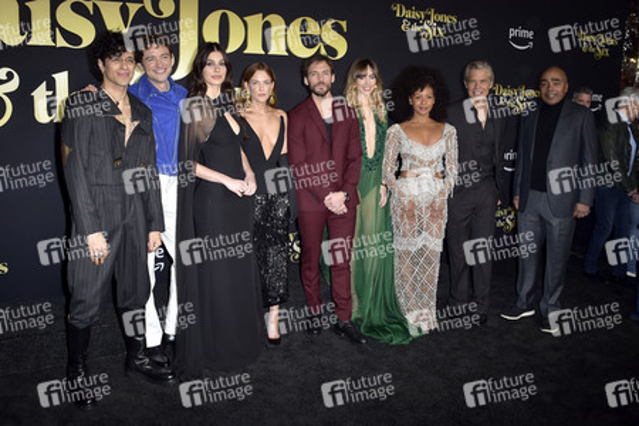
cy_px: 213
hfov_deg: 65.5
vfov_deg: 46.4
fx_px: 497
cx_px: 320
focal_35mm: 28
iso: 640
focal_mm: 28
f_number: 6.3
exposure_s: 1/250
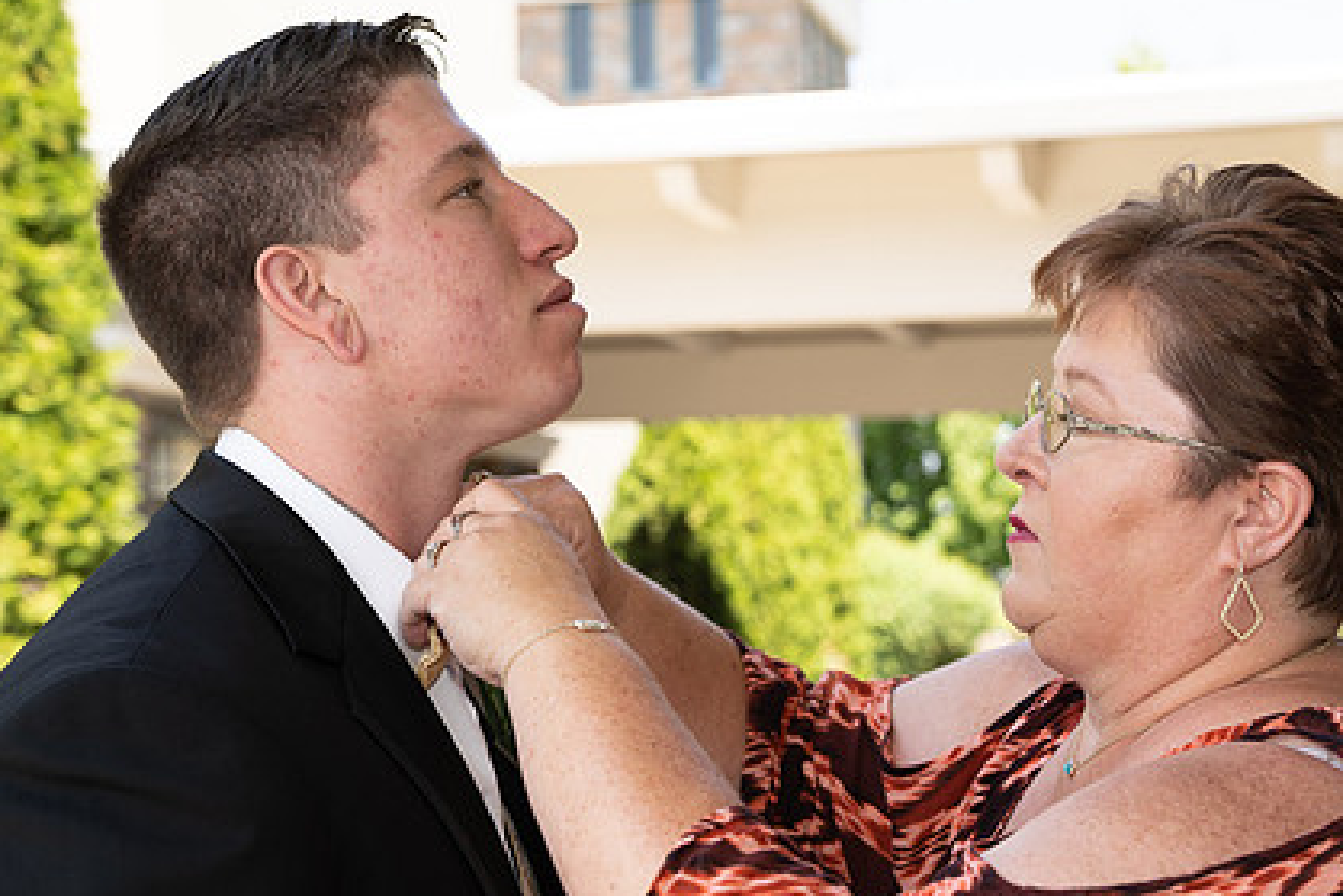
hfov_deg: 32.7
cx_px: 826
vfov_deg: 22.2
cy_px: 573
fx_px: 2276
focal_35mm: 61
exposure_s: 1/200
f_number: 4.5
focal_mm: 44
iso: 160
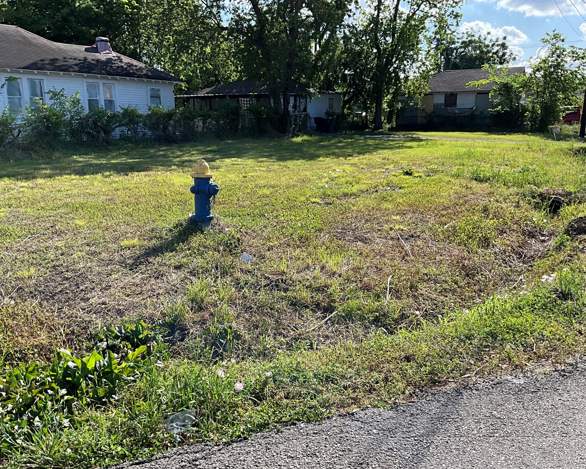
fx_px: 538
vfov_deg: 47.1
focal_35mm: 31
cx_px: 286
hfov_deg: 57.2
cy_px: 240
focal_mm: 3
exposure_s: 1/1144
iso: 25
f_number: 1.8
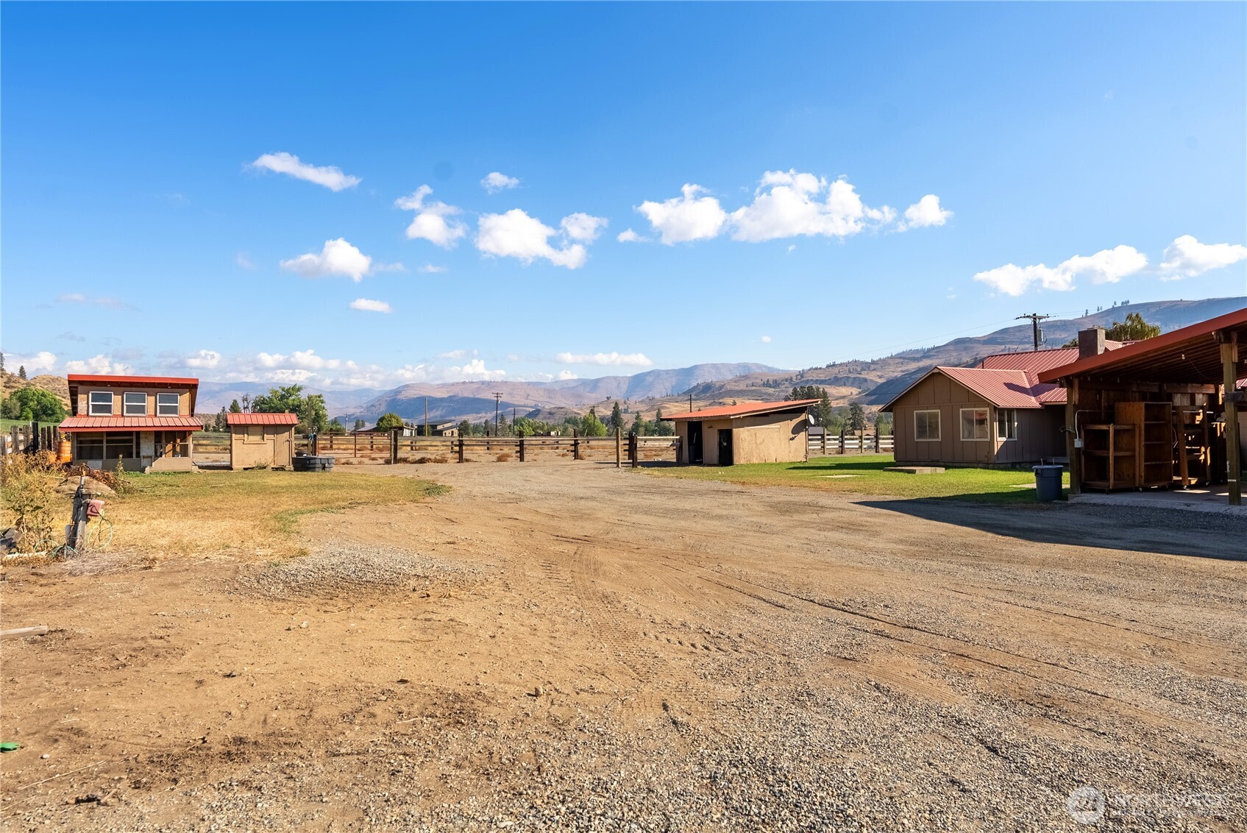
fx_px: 766
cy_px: 416
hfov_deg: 78.3
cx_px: 624
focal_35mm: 22
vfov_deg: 57.1
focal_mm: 22.1
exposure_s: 1/8000
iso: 100
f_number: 6.3
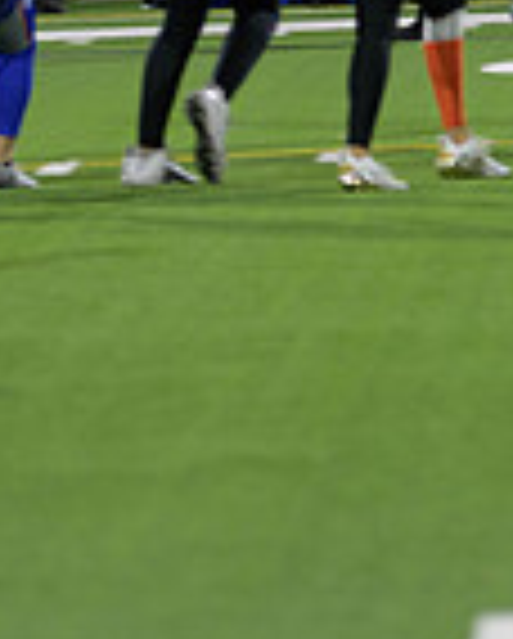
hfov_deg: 2.9
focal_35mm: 535
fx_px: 10132
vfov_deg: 3.6
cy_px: -47
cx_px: 310
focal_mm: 140
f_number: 2.8
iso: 720
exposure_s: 1/200
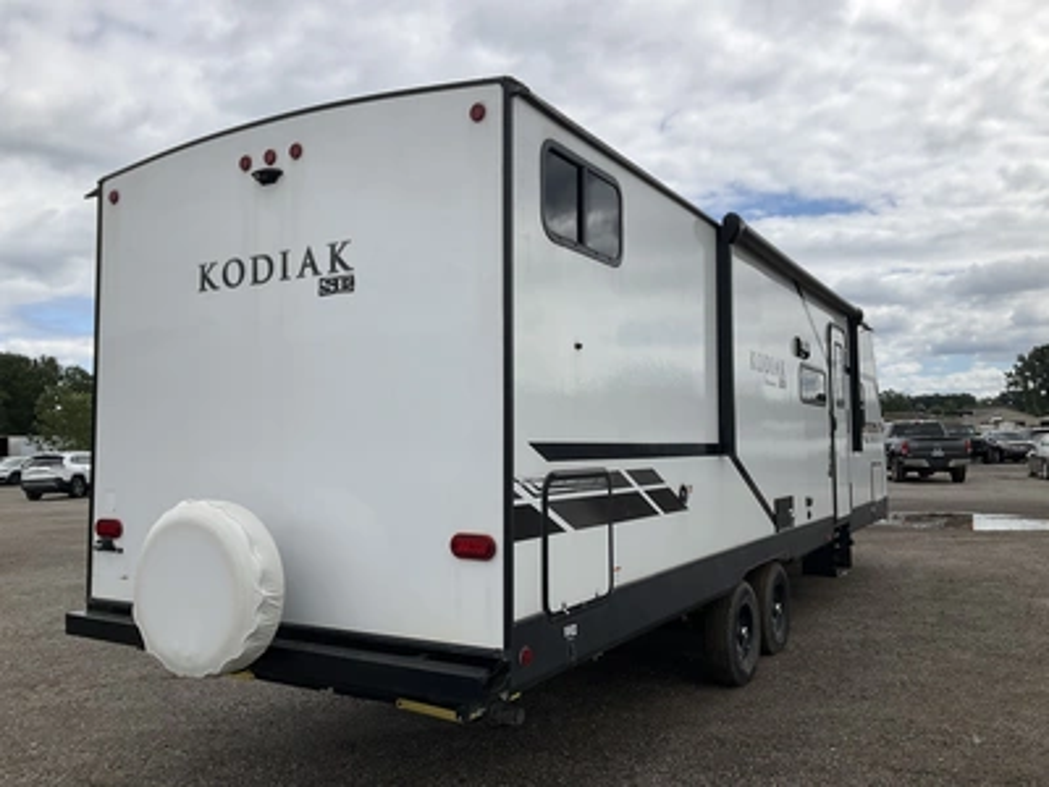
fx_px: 879
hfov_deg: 61.7
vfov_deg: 48.2
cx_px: 524
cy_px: 394
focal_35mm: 29
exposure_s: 1/2667
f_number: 1.8
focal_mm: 3
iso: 25
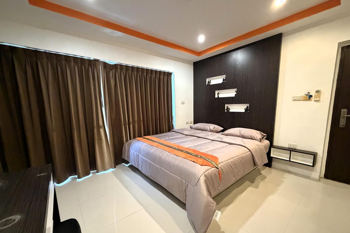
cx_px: 178
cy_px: 128
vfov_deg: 77.1
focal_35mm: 15
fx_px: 146
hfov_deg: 100.4
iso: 1000
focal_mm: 2.22
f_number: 2.2
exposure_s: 1/50
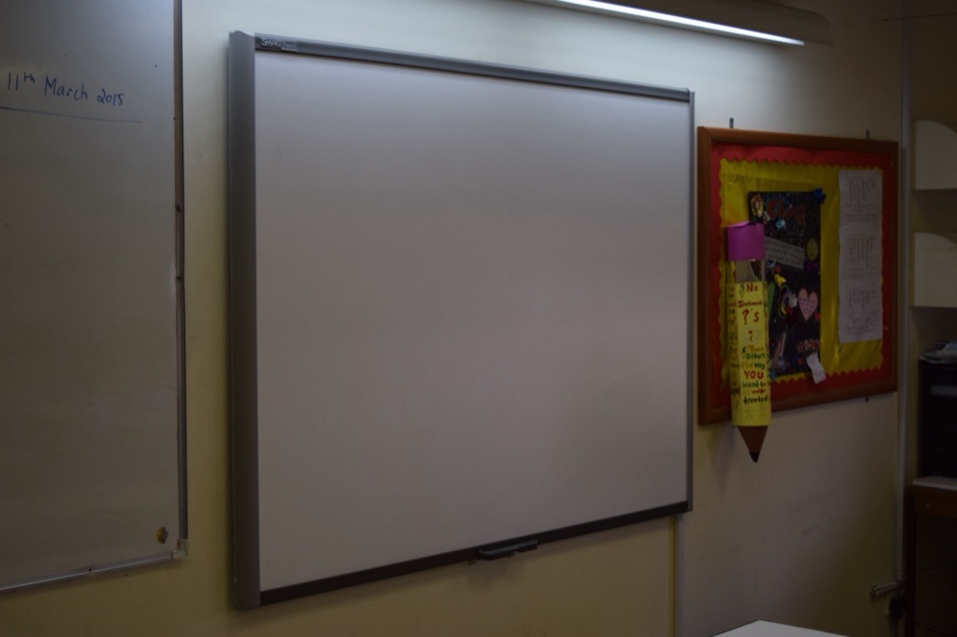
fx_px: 1435
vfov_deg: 25.0
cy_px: 318
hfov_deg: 36.9
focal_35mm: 54
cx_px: 478
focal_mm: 36
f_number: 5
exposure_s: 1/100
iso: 400
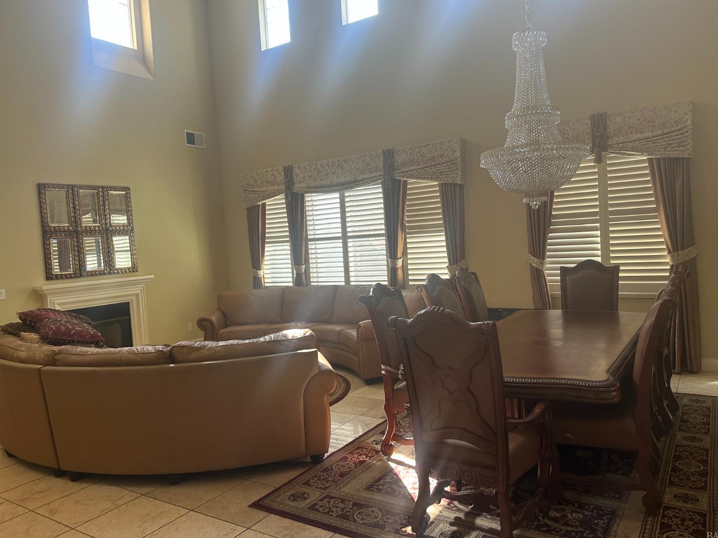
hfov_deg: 67.3
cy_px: 263
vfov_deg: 53.0
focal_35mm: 26
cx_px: 360
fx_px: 539
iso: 125
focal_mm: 6.86
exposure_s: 1/120
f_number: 1.78
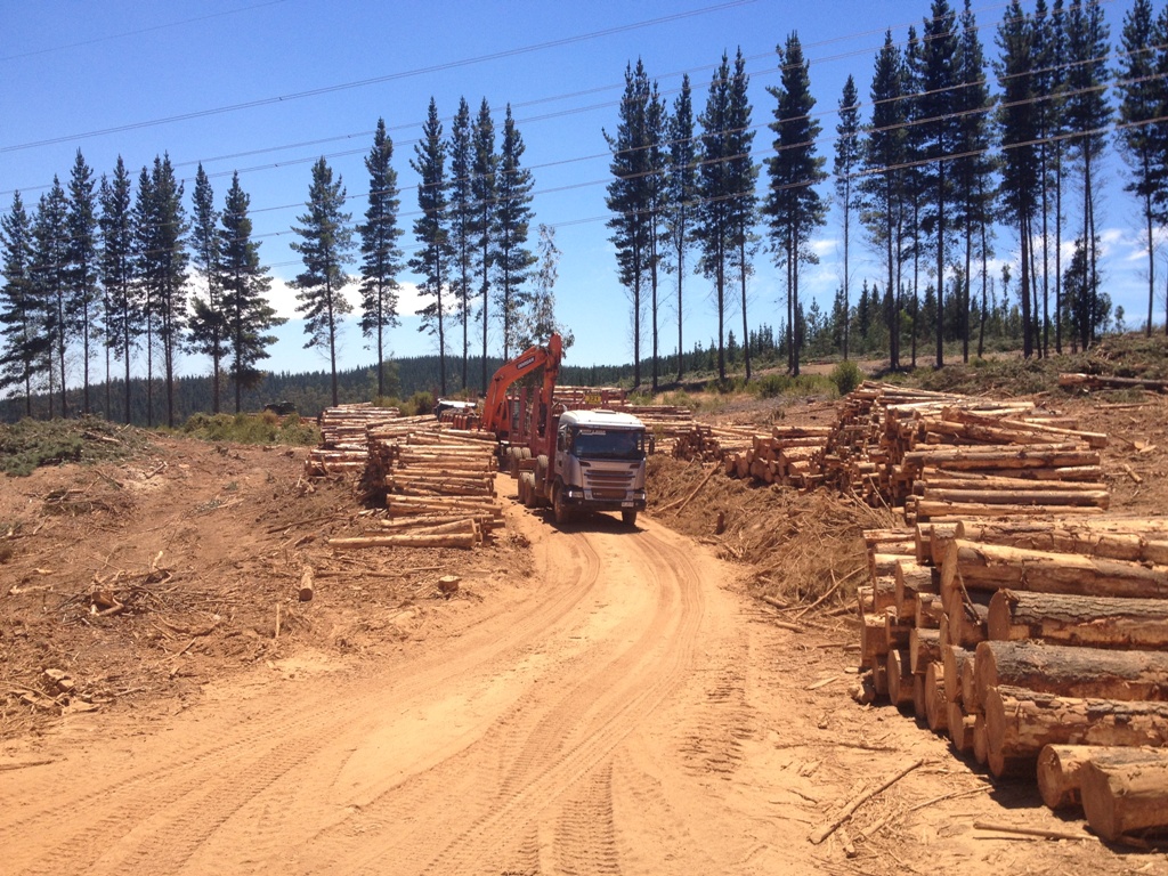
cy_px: 438
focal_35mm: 35
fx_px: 1181
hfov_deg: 52.6
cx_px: 584
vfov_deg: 40.7
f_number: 2.4
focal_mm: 4.28
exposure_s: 1/1577
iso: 50
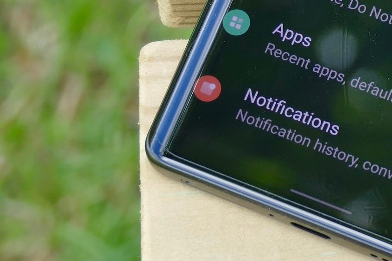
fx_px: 5215
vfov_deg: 2.9
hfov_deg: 4.3
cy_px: -146
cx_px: 417
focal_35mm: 479
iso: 125
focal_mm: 49.07
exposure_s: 1/125
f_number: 4.5
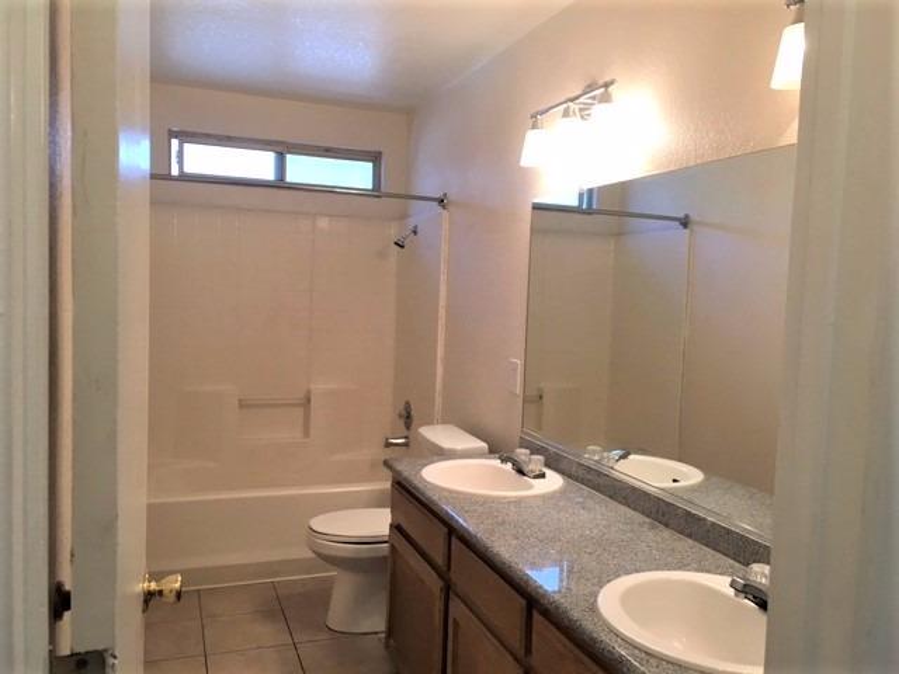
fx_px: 753
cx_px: 450
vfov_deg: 48.2
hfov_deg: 61.7
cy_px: 337
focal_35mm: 29
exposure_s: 1/30
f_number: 2.2
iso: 25
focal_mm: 4.15
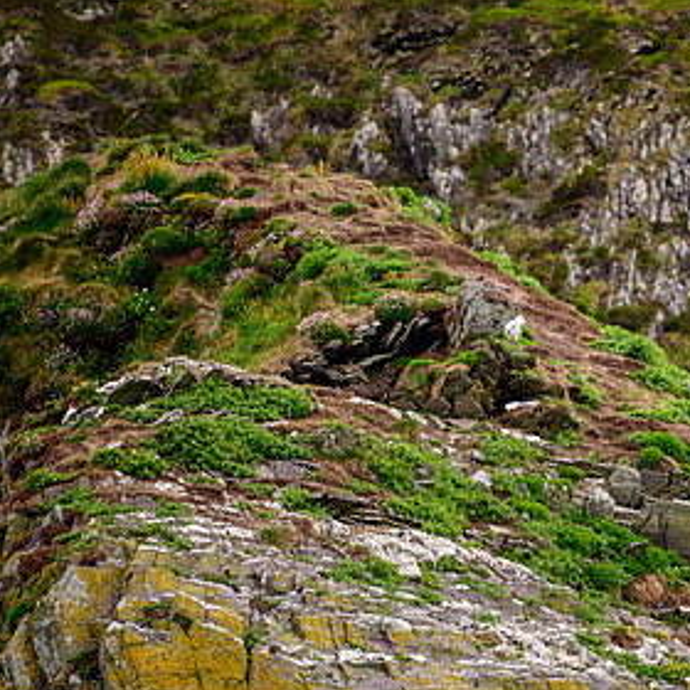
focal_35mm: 352
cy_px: 290
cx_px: 554
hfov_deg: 5.0
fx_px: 7938
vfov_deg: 5.0
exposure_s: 1/1000
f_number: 2.8
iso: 450
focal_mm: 200
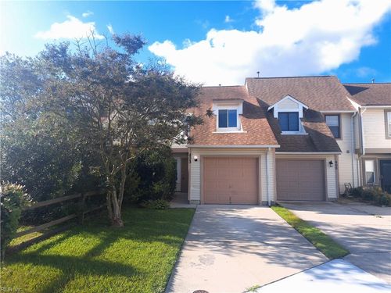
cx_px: 196
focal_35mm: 24
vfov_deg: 56.8
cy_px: 146
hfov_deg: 71.6
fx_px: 271
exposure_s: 1/293
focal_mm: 5.23
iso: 50
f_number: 1.8
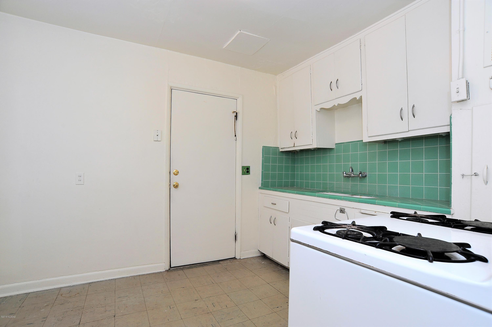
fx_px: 246
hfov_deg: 90.0
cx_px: 246
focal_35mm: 18
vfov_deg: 67.3
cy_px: 164
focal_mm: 18
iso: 640
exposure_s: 1/30
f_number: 8
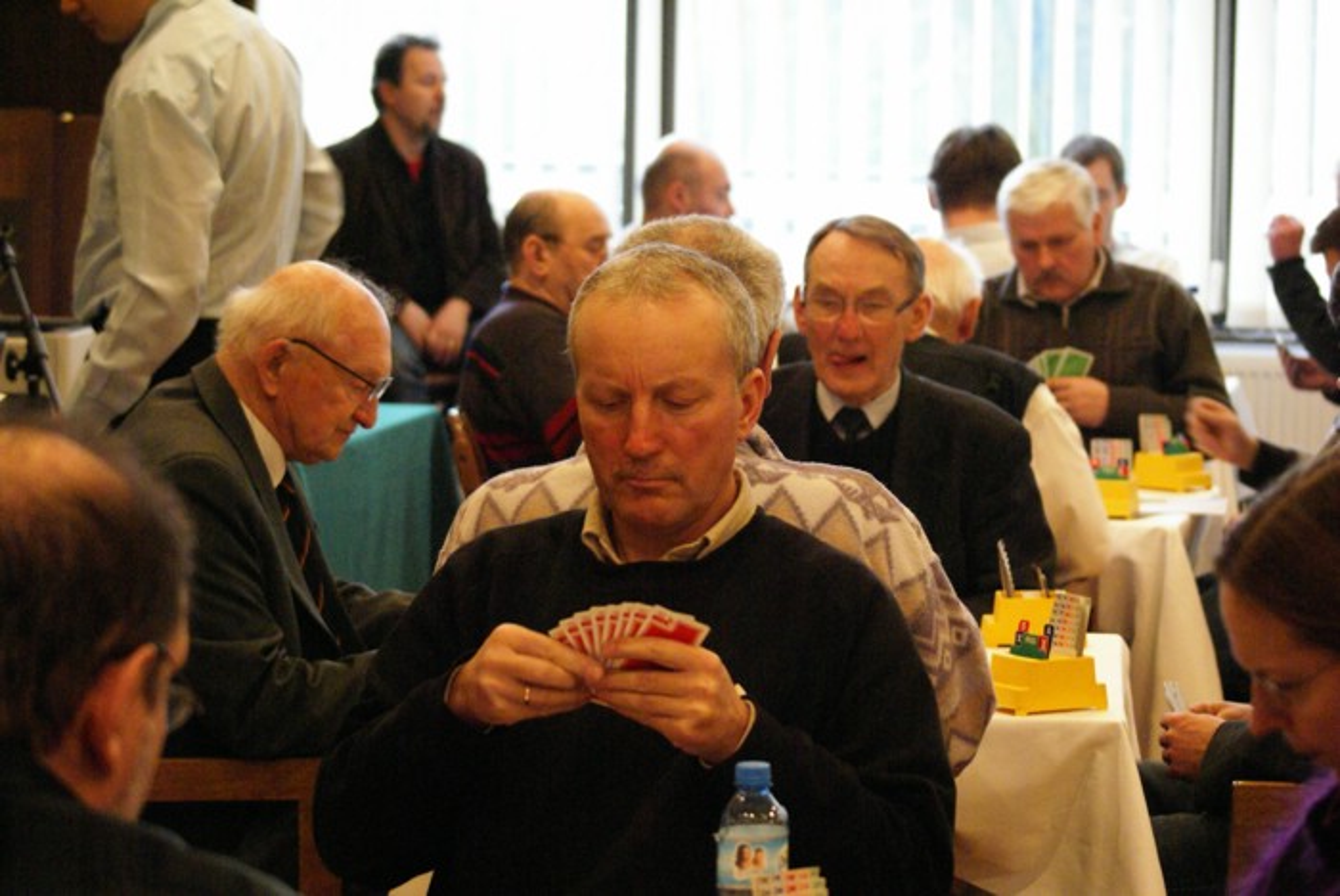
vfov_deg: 12.2
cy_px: 448
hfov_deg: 18.2
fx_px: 4191
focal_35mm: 112
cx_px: 670
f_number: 4.5
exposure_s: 1/15
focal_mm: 75
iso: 1600
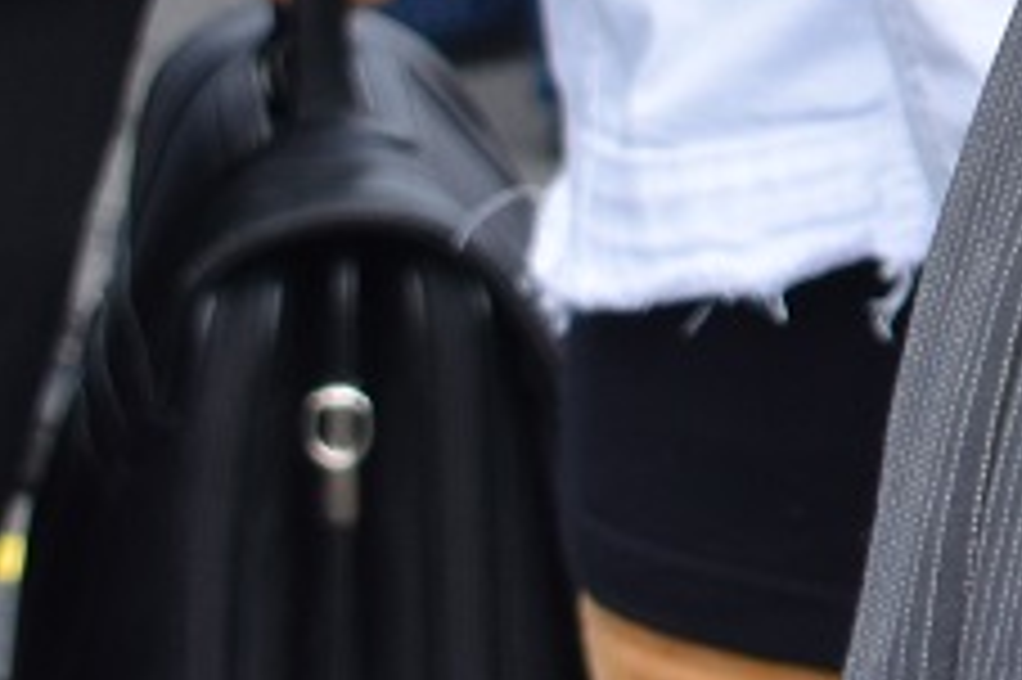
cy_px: -1689
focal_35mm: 572
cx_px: 3282
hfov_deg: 3.5
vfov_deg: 2.4
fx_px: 16226
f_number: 9
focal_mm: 48
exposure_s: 1/320
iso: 200
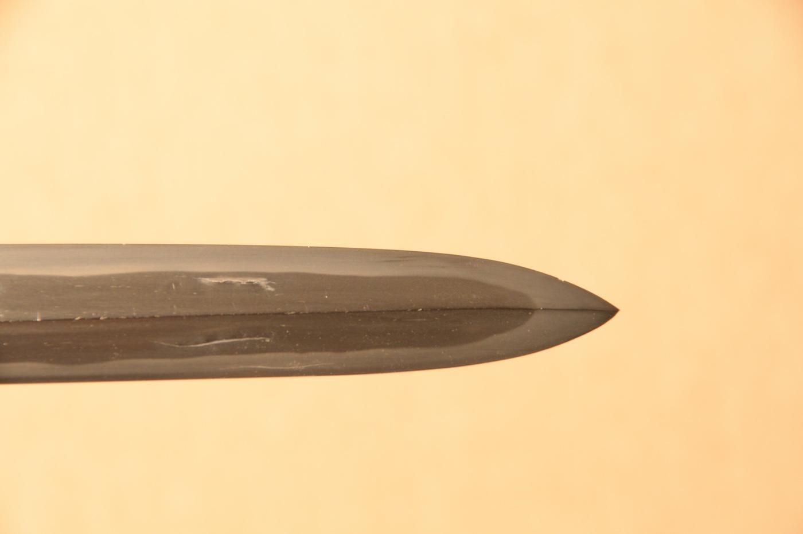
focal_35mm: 202
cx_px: 402
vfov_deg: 6.8
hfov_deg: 10.2
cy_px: 267
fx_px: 4513
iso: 400
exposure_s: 1/1.6
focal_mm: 135
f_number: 11
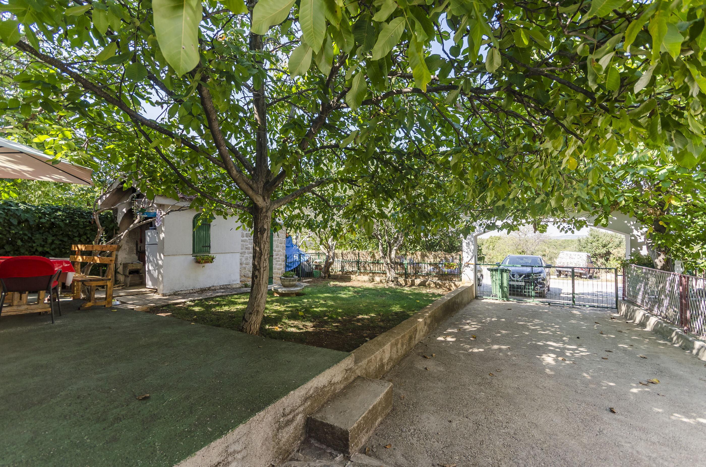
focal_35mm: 15
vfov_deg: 77.1
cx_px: 353
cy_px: 234
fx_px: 294
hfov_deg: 100.5
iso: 140
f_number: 5.6
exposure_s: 1/125
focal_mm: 10
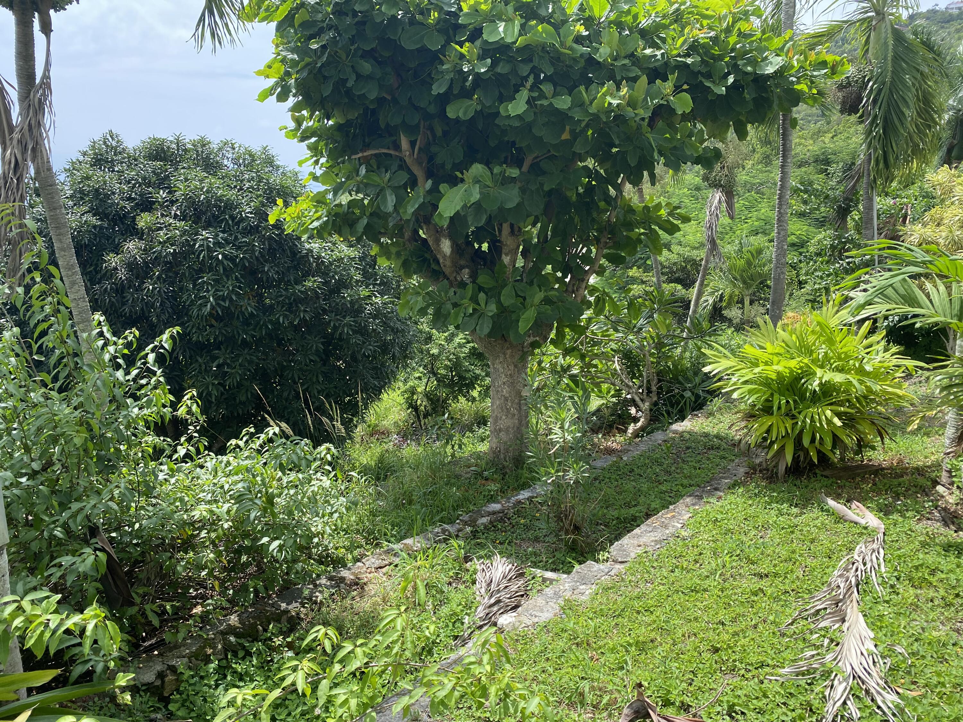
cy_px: 361
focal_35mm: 26
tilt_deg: -12.5
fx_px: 723
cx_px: 482
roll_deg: -4.1
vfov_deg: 53.1
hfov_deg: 67.3
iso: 32
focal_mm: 4.25
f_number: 1.8
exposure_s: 1/919
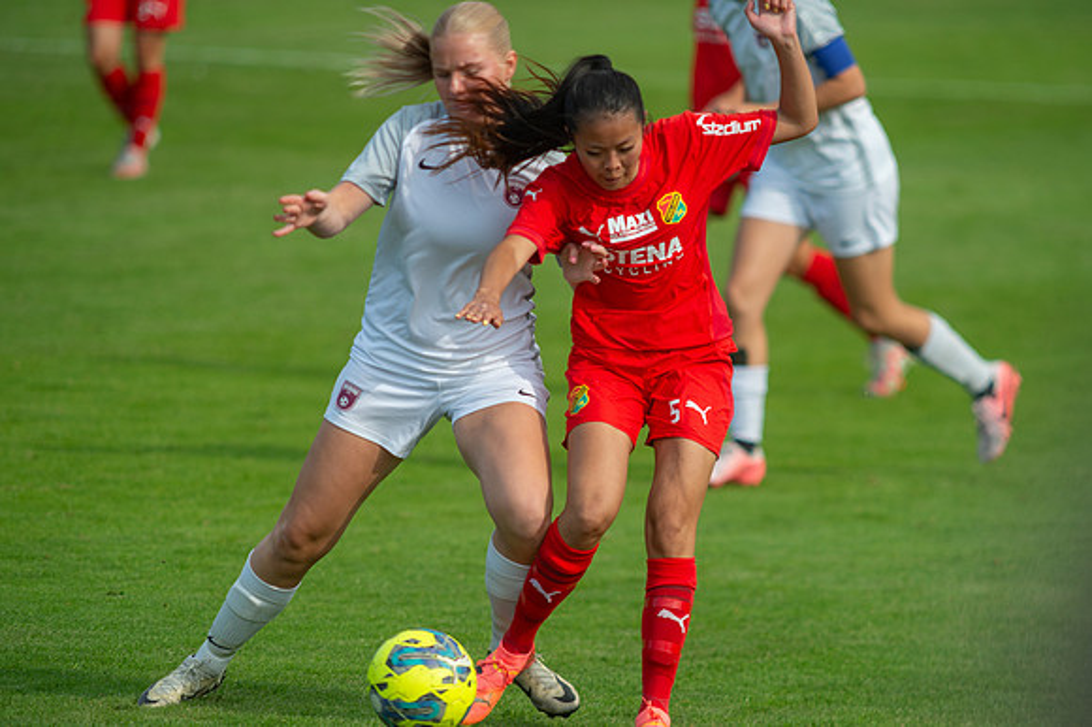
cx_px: 546
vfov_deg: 3.3
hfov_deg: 4.9
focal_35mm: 420
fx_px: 12732
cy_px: 364
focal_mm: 420
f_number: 4
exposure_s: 1/1250
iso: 220
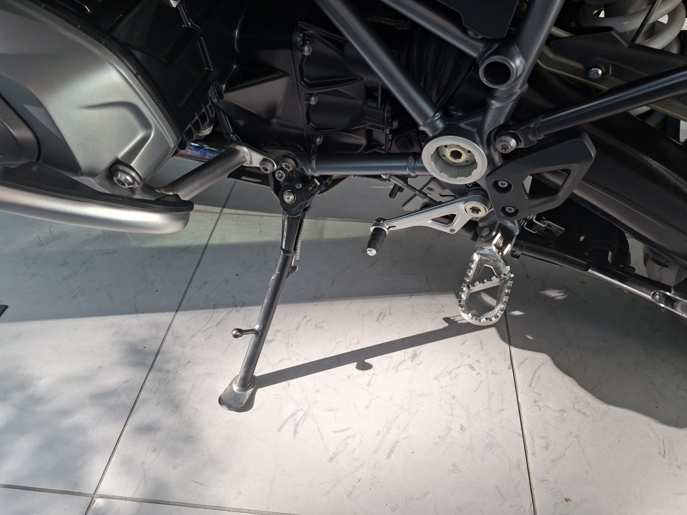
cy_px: 258
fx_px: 456
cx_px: 344
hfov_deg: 73.9
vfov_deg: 58.9
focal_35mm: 23
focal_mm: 5.54
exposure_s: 1/126
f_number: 1.8
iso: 40
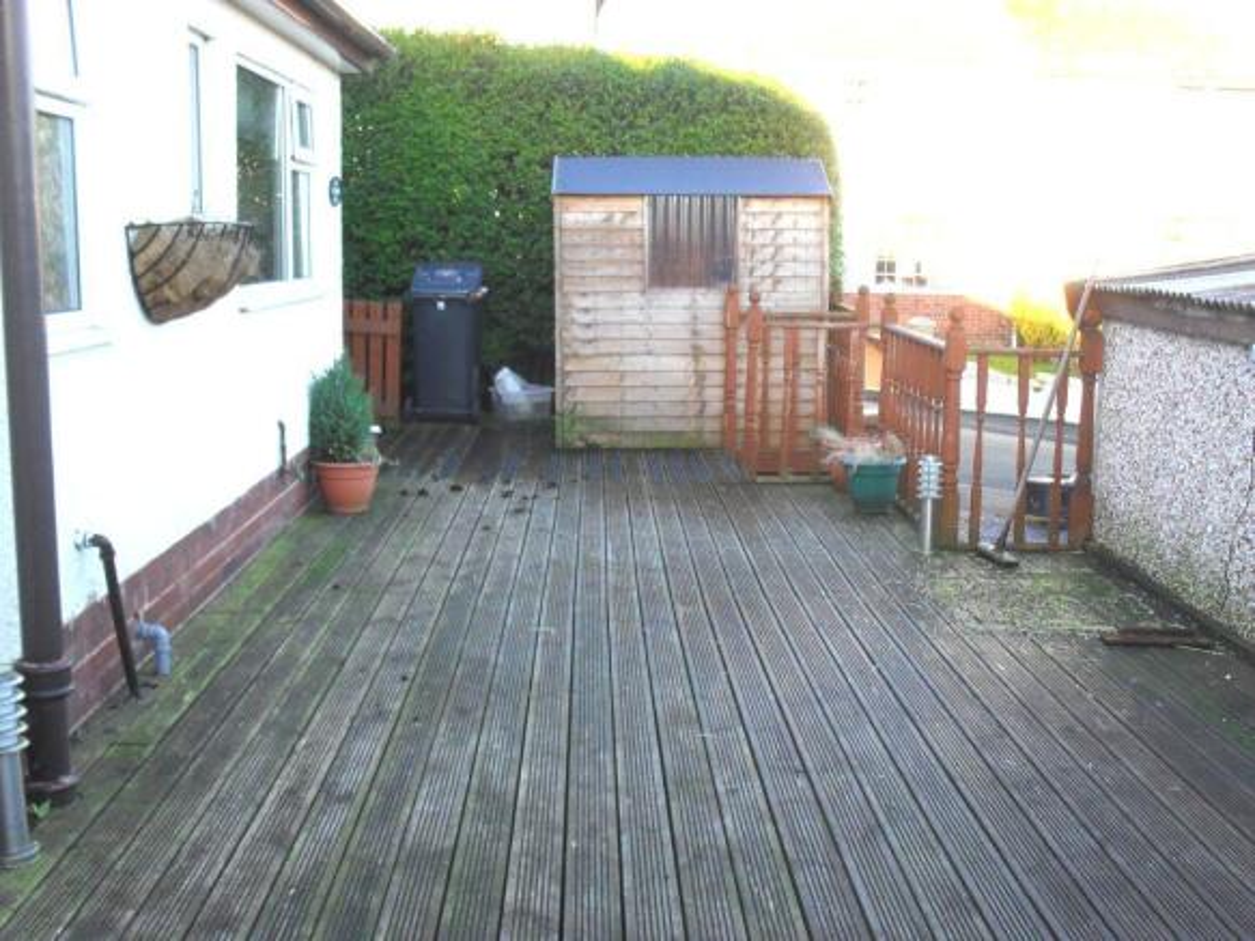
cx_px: 628
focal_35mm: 35
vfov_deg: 40.7
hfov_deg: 52.6
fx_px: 1269
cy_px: 470
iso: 100
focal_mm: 6.3
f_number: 3.2
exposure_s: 1/60
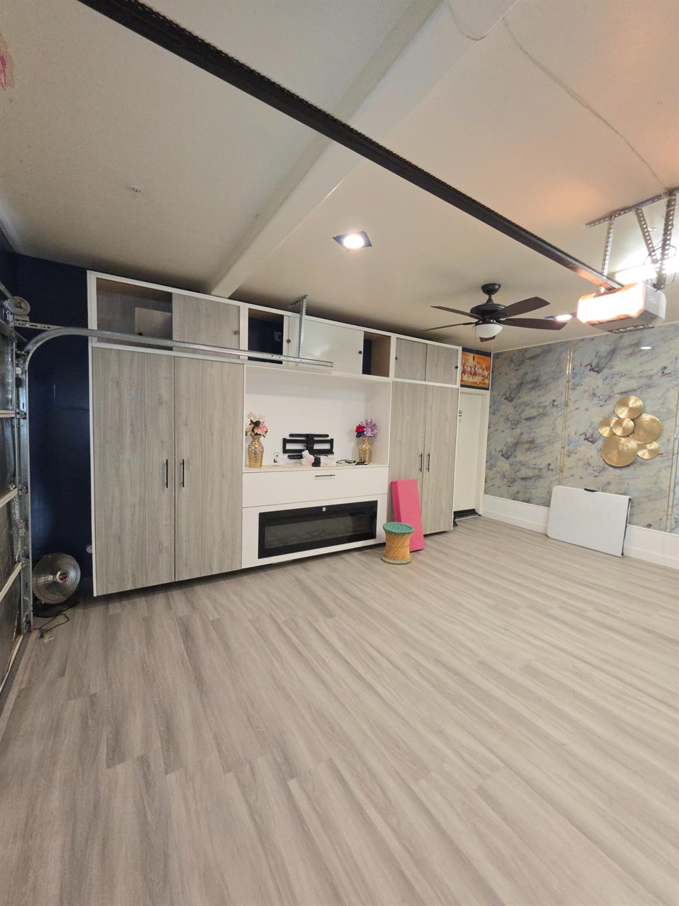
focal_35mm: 13
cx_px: 340
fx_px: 340
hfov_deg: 89.9
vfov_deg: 106.2
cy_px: 453
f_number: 1.9
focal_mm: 2.2
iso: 250
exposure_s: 1/60
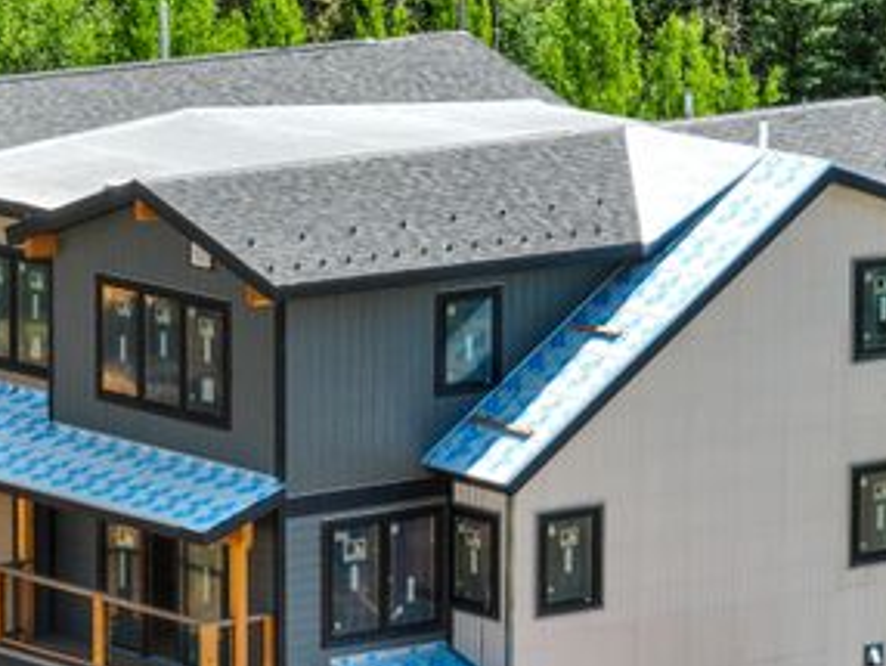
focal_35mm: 281
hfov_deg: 7.0
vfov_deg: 5.3
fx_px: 7198
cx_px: 338
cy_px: 528
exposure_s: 1/120
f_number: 4.4
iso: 100
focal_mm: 29.85
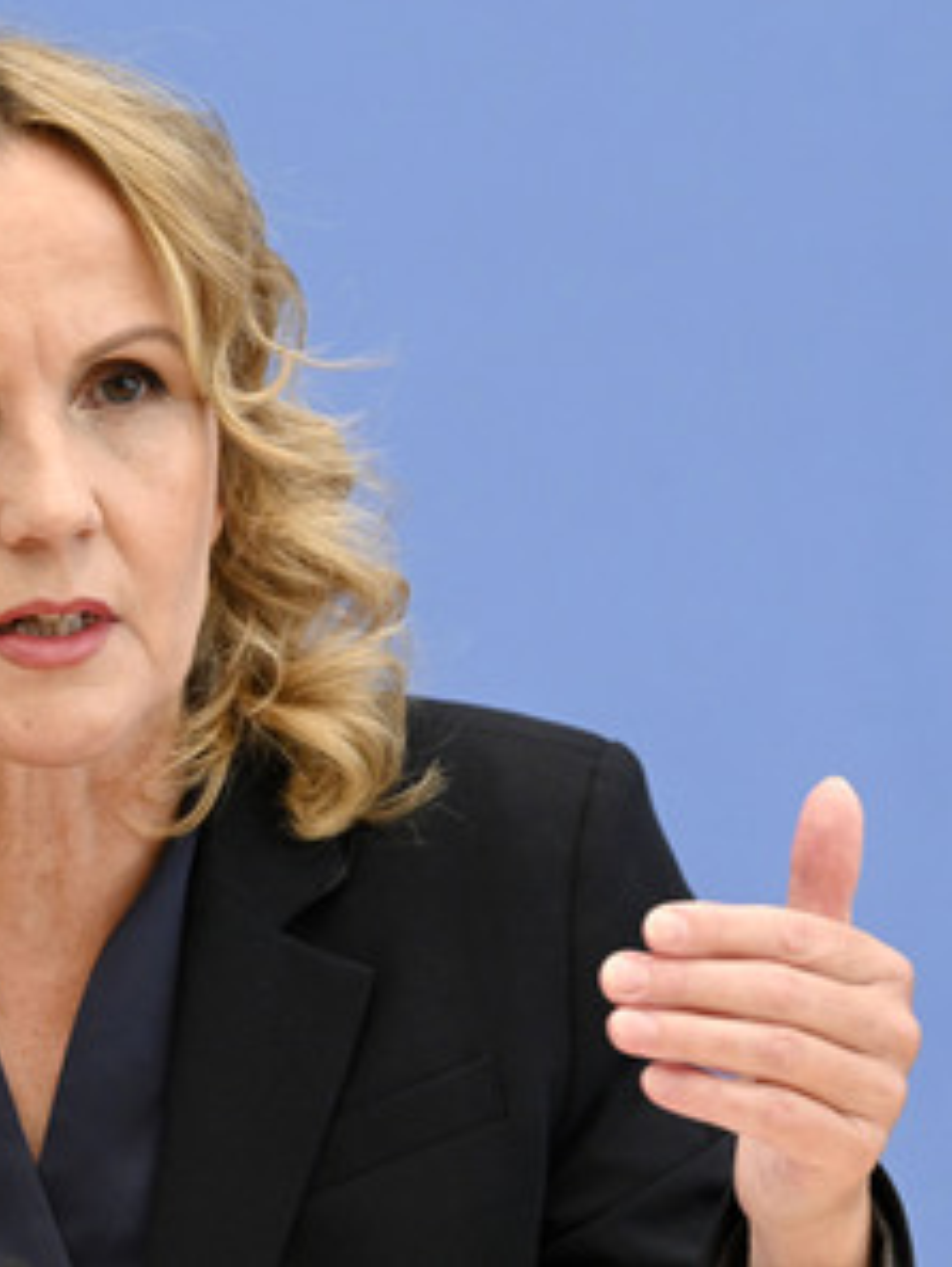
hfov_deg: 7.5
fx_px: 7219
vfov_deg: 10.0
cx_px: 113
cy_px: 631
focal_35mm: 197
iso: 5000
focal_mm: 135
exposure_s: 1/640
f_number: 5.6
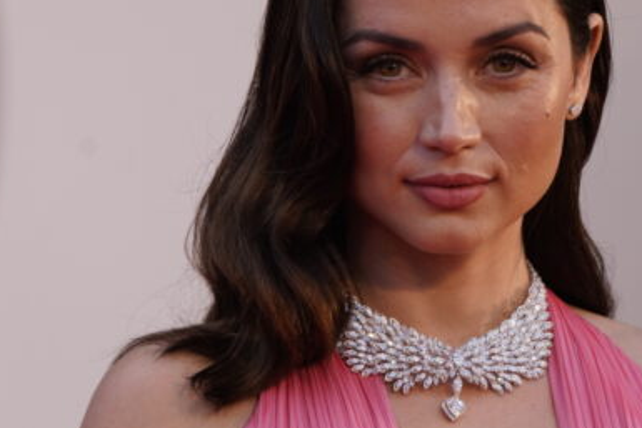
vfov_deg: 2.0
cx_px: 142
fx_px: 12380
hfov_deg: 3.0
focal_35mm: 694
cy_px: 187
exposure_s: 1/320
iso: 1000
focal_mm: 348
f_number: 5.6
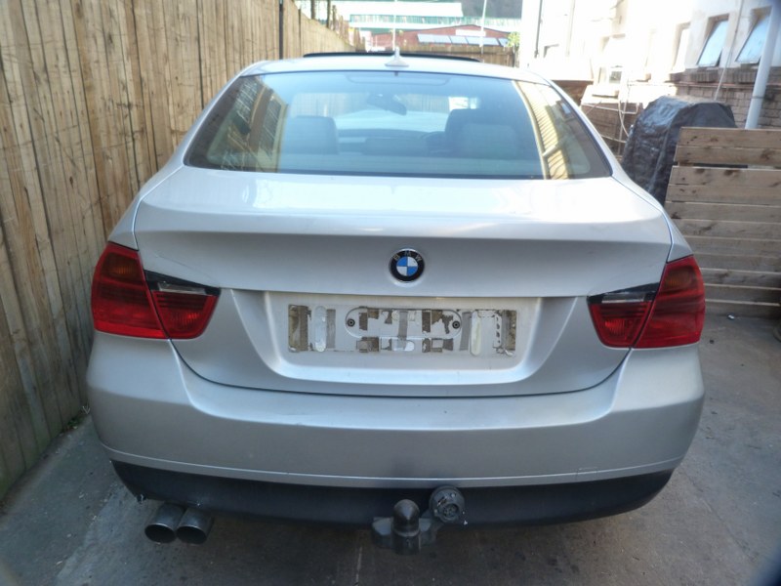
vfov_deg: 54.9
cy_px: 293
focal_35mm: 25
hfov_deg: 69.4
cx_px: 390
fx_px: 564
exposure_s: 1/60
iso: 125
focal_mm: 4.5
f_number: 2.8
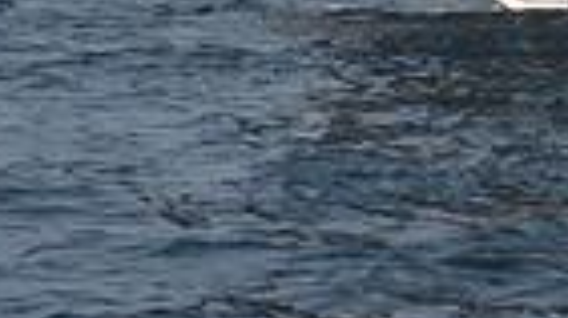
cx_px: 659
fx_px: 4529
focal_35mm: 301
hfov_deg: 7.1
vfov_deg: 3.8
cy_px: -837
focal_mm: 70
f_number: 7.1
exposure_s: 1/1250
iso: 250
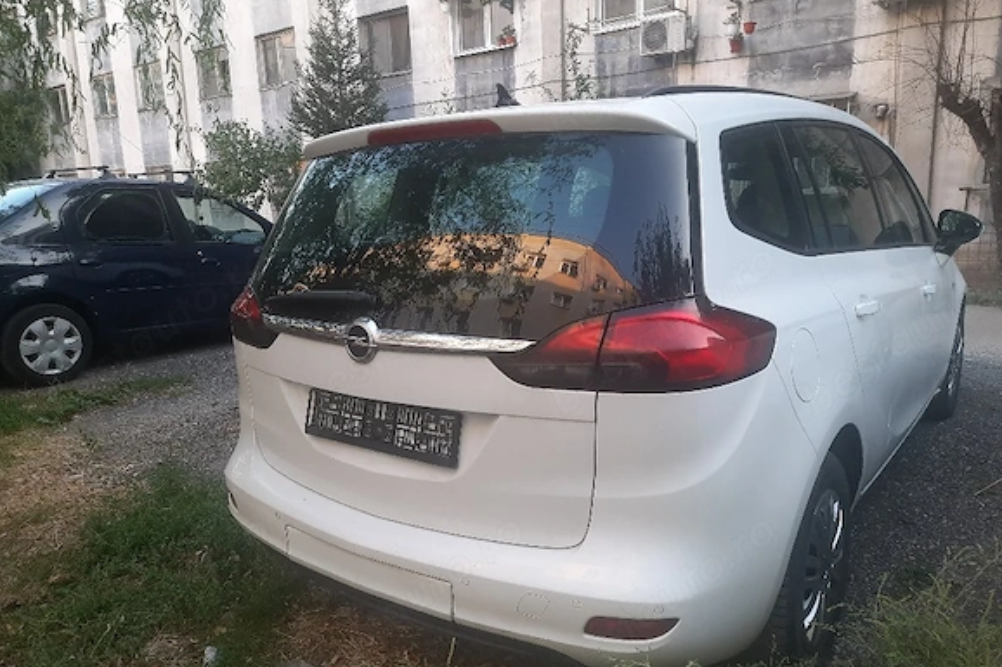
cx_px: 494
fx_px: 751
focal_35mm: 27
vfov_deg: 47.9
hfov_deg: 67.4
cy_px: 343
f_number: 2
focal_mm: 4.6
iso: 50
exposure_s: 1/50
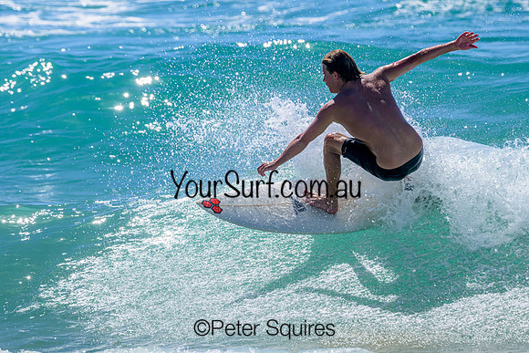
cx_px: 263
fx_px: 8785
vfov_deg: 2.3
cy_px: 142
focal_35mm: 598
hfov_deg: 3.4
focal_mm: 500
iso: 500
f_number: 11
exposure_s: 1/2000
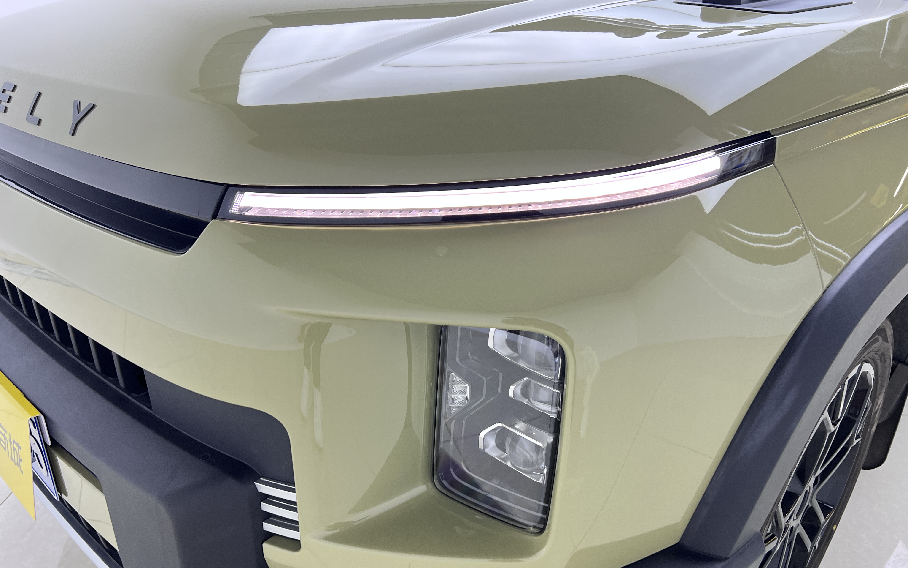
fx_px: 693
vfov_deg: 44.3
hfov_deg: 66.5
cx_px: 459
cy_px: 339
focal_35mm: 28
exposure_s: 1/100
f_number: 1.5
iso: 100
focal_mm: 5.7
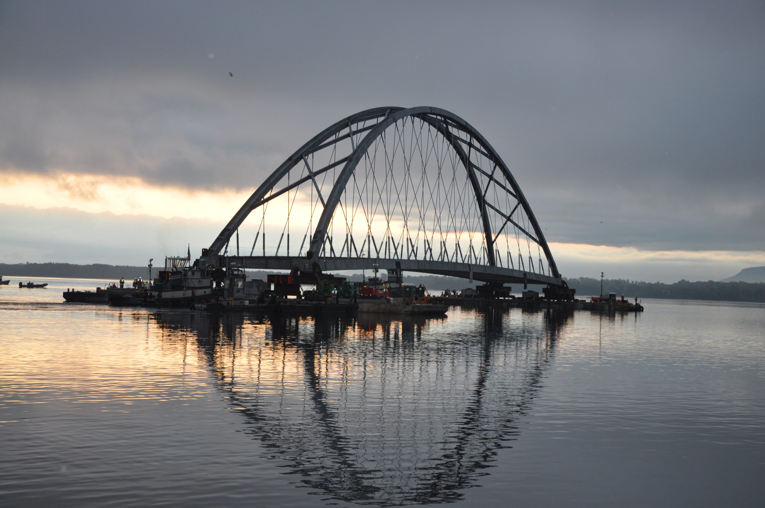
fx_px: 1337
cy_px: 254
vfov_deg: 21.5
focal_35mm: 63
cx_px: 382
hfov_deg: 31.9
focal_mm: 42
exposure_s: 1/100
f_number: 6.3
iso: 400
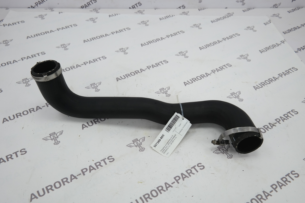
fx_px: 254
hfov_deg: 61.9
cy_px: 102
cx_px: 152
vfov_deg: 43.6
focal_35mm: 30
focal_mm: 20
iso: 100
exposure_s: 1/80
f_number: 3.5
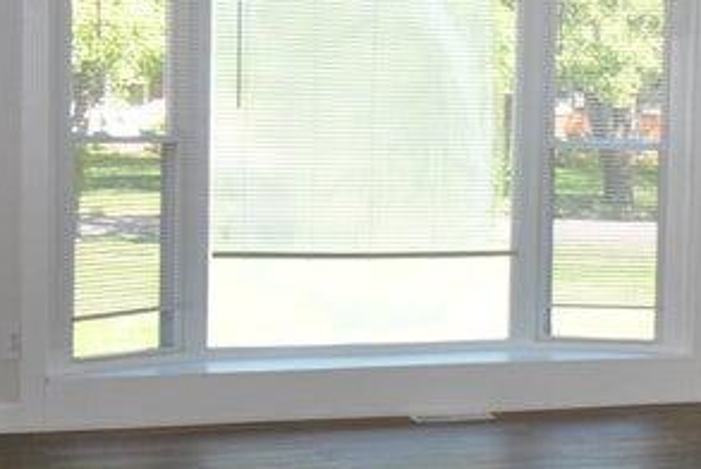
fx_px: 1910
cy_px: 244
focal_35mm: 98
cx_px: 711
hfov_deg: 20.1
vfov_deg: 14.0
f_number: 5.6
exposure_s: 1/200
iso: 560
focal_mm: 20
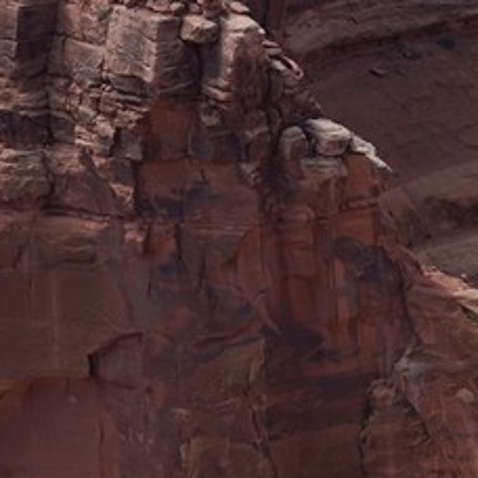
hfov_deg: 6.3
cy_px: 15
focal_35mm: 254
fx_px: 3968
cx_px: 1499
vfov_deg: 6.9
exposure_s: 1/100
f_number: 13
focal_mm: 34
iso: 100
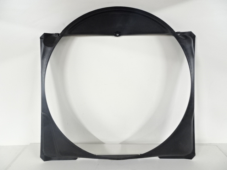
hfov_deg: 71.6
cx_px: 114
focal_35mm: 24
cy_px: 85
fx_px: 157
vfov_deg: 56.8
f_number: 3.5
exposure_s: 1/10
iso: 800
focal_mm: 4.1
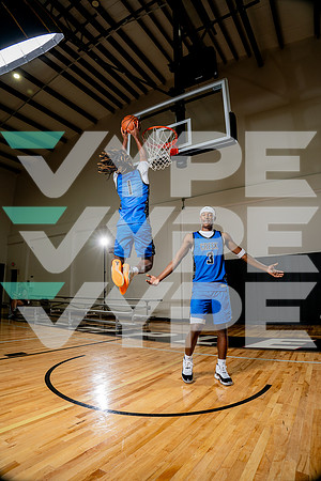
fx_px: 267
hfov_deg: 61.9
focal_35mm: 20
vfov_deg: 84.0
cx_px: 160
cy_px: 240
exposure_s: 1/250
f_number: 7.1
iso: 250
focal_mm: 20
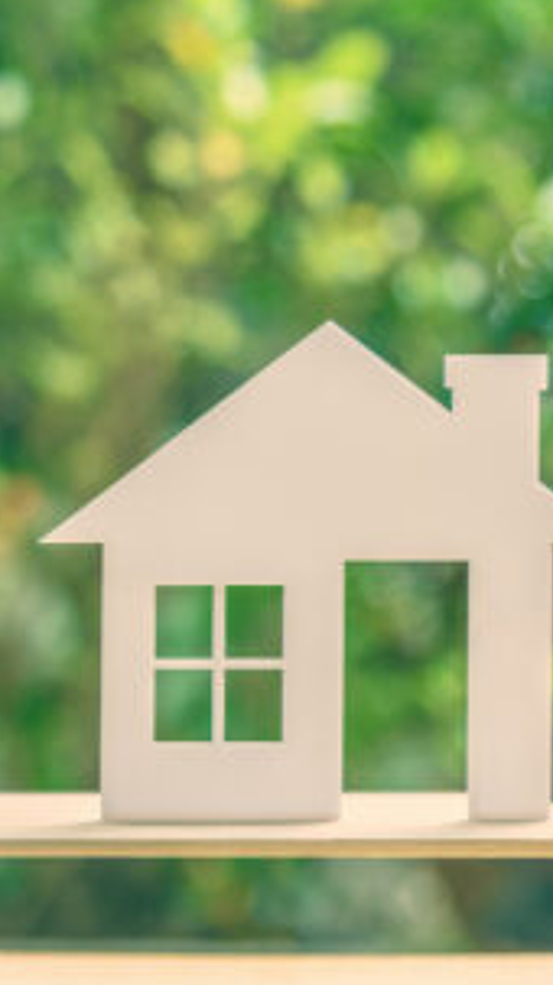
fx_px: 2821
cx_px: -195
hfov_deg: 10.9
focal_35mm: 108
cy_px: 509
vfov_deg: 19.8
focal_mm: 52
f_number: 4
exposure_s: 1/60
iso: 80
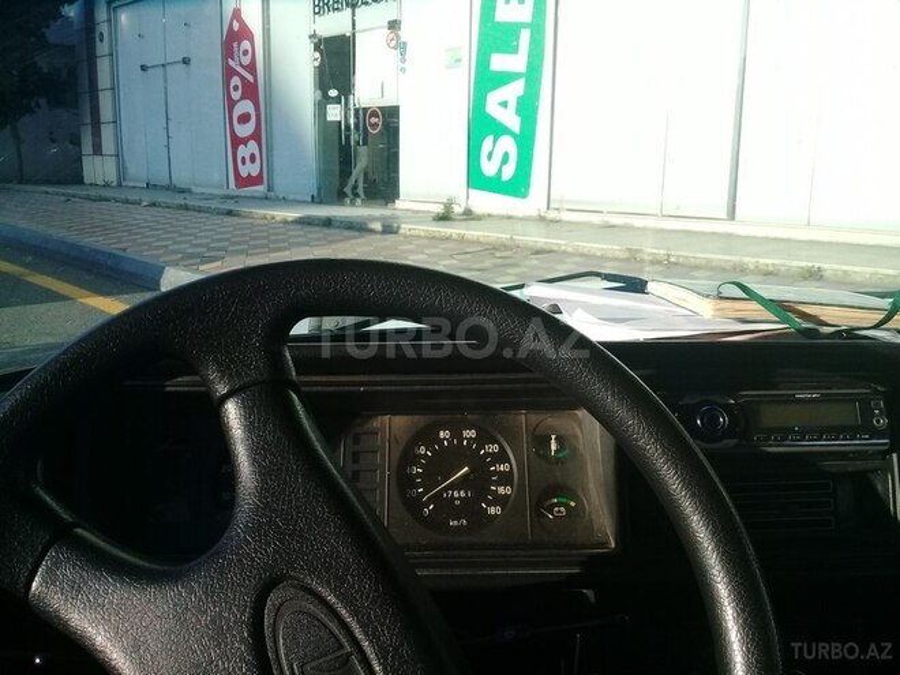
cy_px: 338
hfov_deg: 58.4
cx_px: 450
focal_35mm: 31
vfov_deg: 45.4
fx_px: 806
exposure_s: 1/370
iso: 50
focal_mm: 3.3
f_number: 2.2
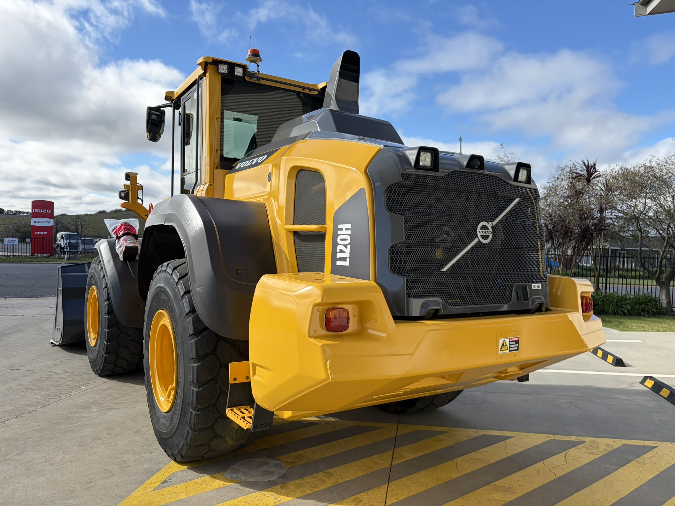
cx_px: 338
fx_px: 507
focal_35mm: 26
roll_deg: -1.5
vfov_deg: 53.1
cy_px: 253
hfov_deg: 67.3
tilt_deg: -1.5
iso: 50
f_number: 1.6
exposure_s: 1/2075
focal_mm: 5.96
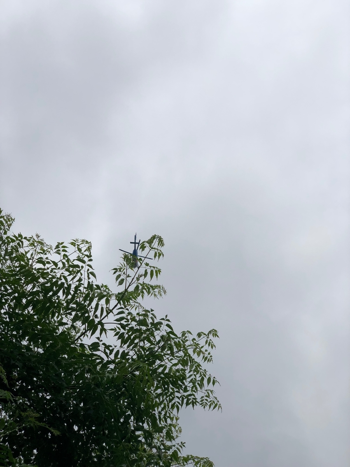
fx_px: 701
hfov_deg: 28.0
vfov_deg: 36.8
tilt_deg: +63.7
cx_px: 175
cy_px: 234
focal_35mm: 52
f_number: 2.4
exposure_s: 1/4367
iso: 16
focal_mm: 6
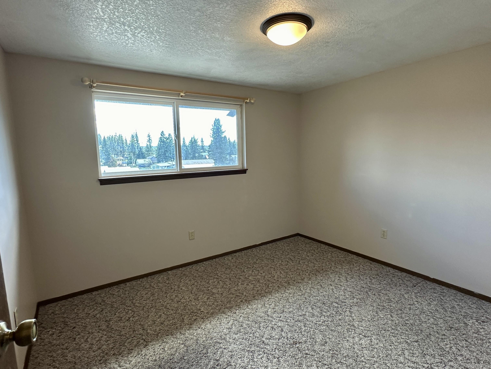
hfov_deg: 102.1
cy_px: 184
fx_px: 199
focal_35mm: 14
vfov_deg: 85.7
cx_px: 246
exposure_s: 1/120
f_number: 2.2
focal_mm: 2.22
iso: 160
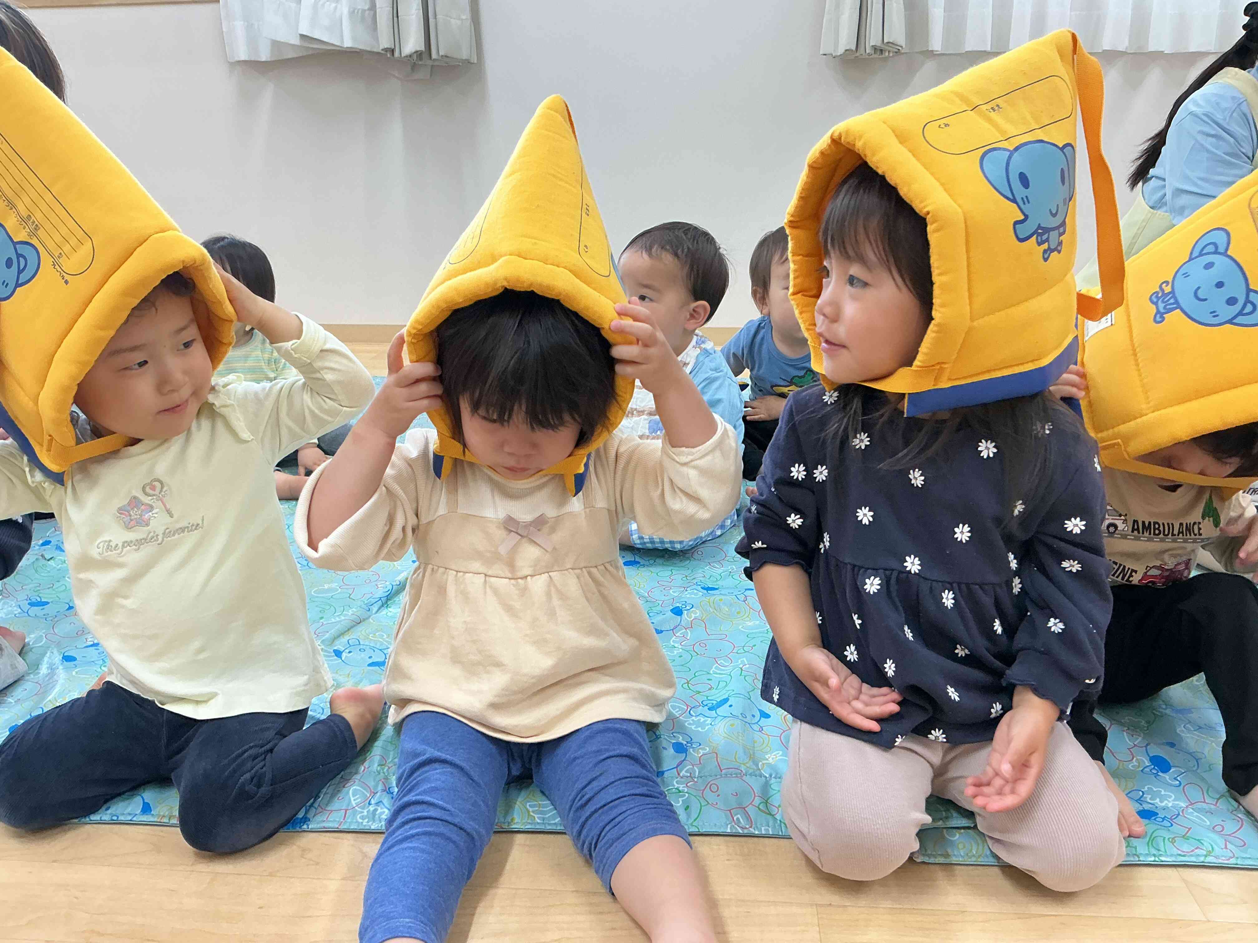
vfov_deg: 48.2
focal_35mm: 29
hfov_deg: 61.7
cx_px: 629
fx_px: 1054
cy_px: 472
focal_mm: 3
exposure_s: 1/60
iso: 50
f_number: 1.8
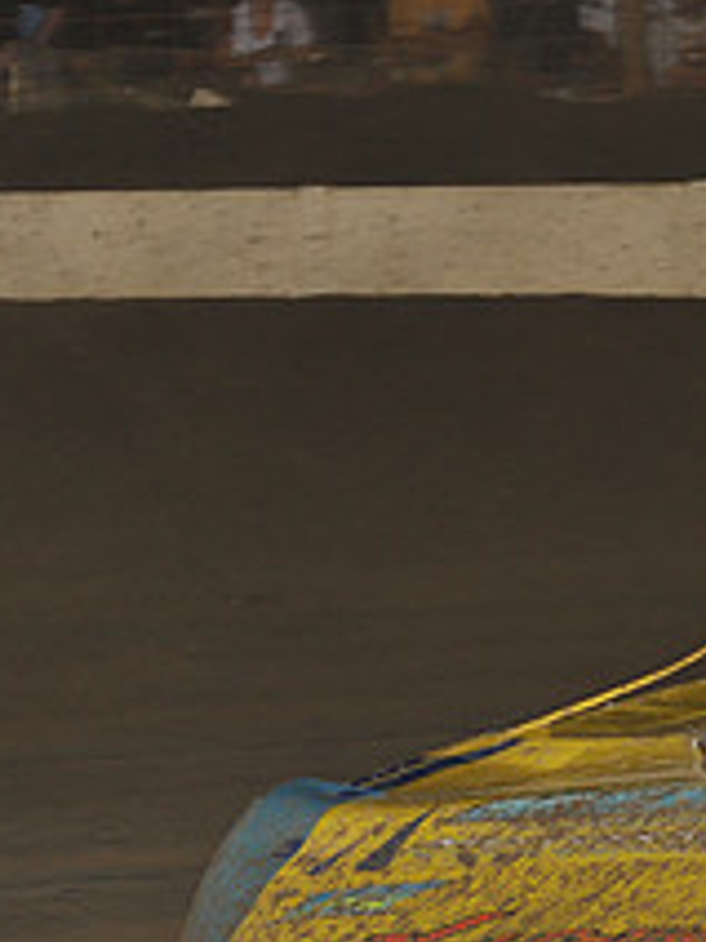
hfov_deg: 5.4
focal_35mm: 276
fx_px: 7505
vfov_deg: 7.2
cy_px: 640
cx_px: 950
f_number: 7.1
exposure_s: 1/320
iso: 800
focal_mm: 105
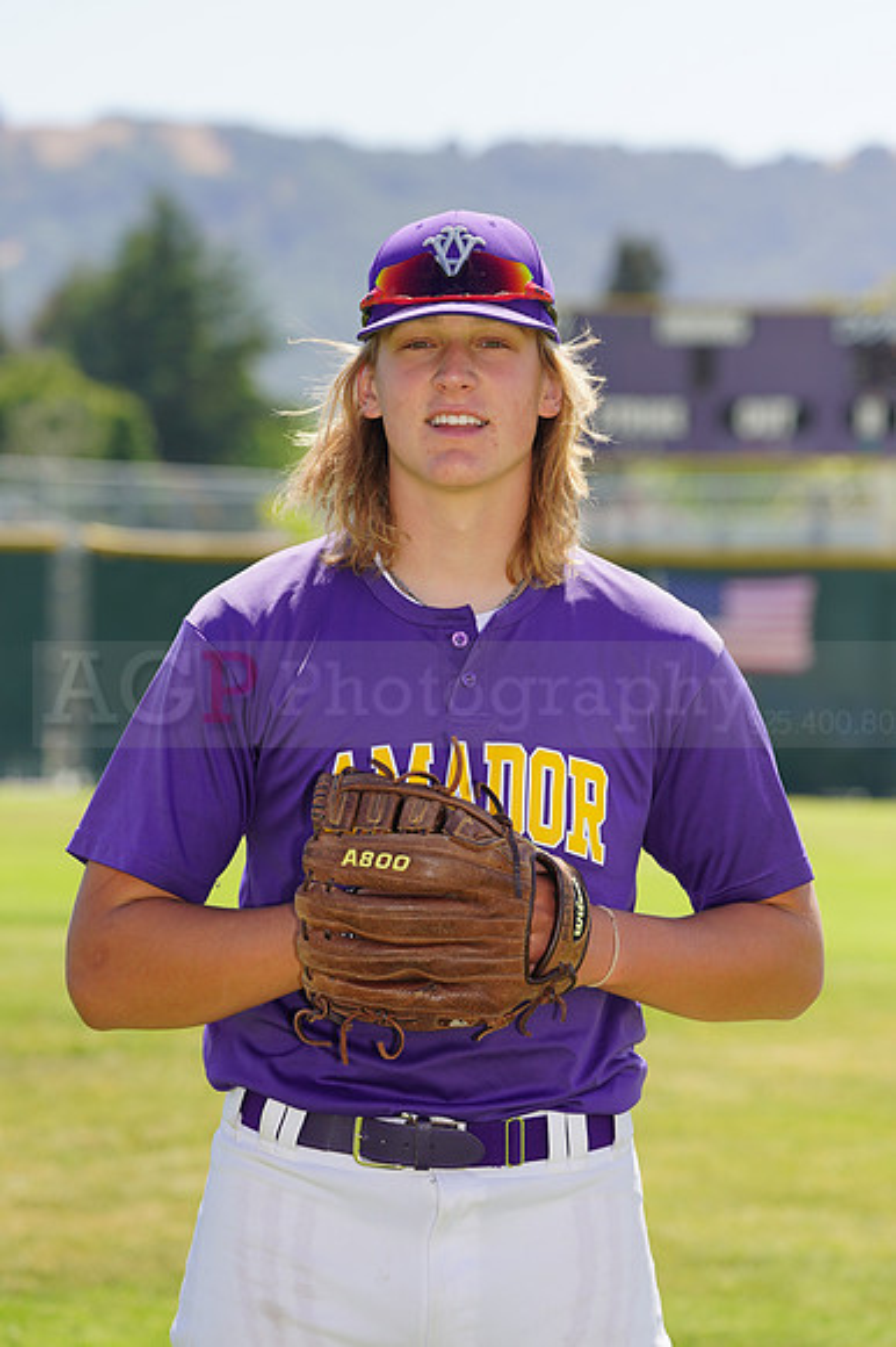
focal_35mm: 181
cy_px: 674
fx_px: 6765
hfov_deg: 7.6
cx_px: 448
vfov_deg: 11.4
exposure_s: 1/250
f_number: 7.1
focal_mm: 181
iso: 100
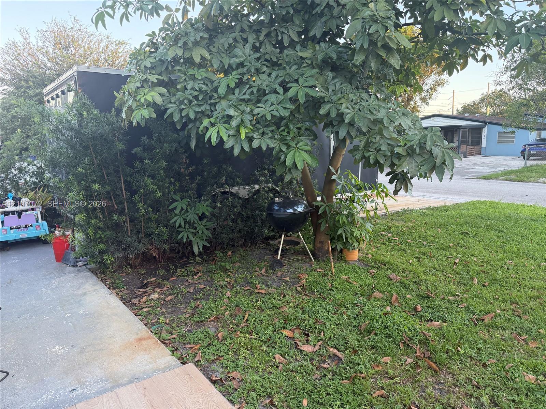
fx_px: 379
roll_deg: +0.7
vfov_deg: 56.8
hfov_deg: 71.6
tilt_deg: -7.7
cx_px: 273
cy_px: 204
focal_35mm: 24
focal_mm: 6.76
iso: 200
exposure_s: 1/237
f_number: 1.78
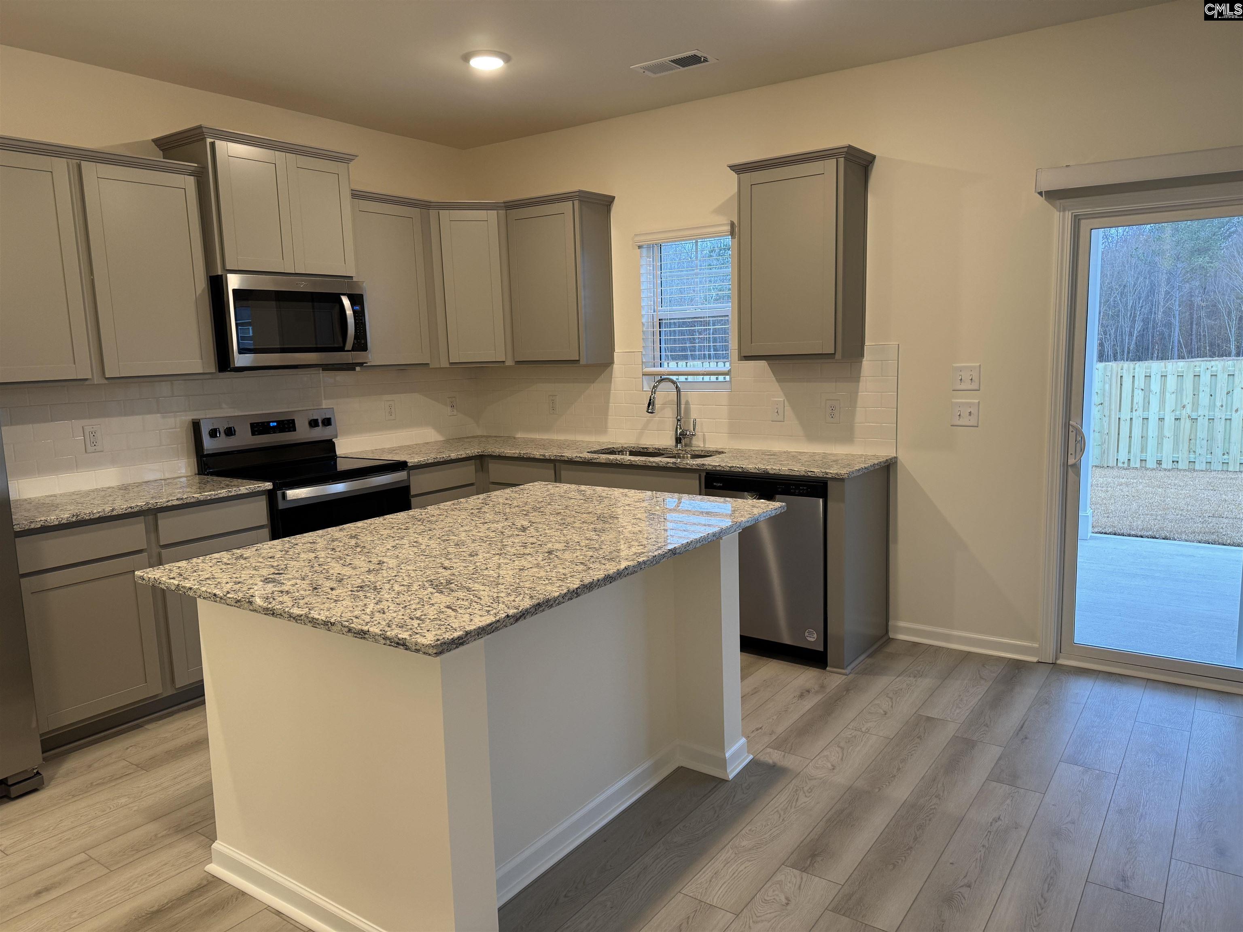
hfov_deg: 71.6
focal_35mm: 24
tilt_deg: -8.5
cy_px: 466
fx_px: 862
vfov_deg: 56.8
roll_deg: +2.0
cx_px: 622
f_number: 1.78
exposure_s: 1/60
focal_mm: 6.76
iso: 125
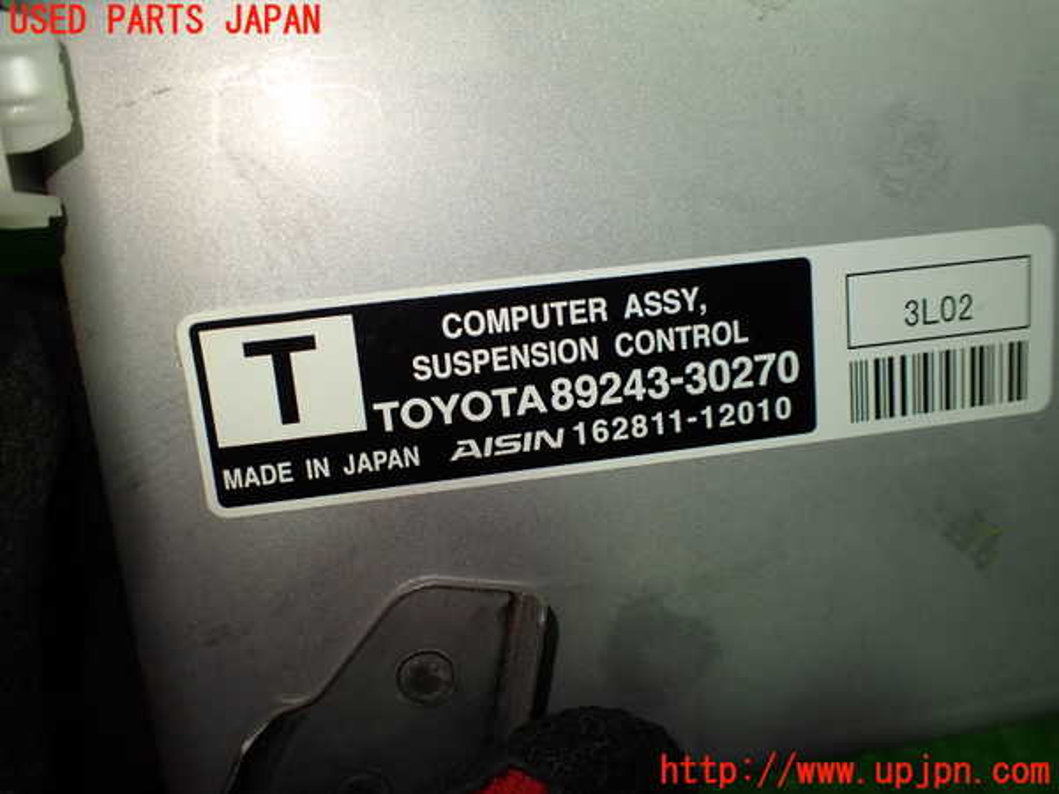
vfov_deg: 46.8
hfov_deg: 60.0
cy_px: 397
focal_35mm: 30
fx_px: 918
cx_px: 530
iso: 160
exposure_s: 1/125
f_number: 2.3
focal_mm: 5.4
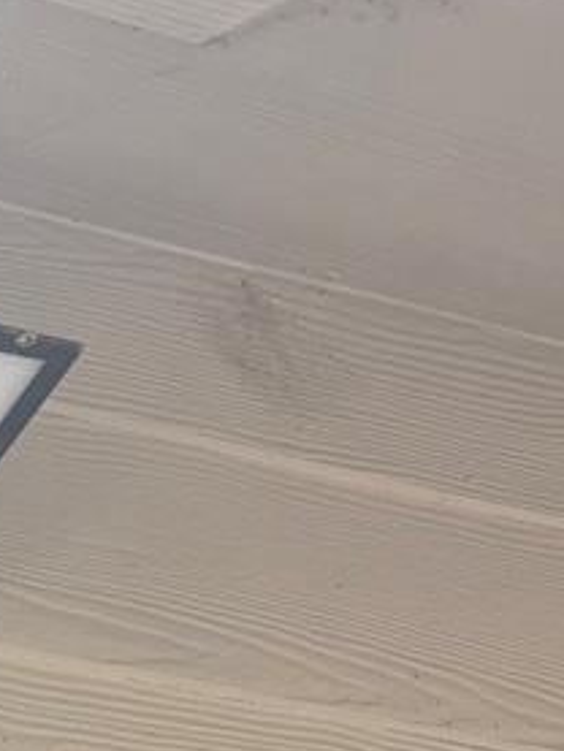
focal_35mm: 104
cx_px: -512
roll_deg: +1.8
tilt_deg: +19.3
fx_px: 2258
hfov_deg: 12.7
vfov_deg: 15.8
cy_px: 1394
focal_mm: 6.76
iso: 80
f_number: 1.78
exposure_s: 1/1075
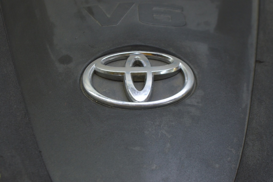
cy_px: 91
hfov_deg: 24.6
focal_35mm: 82
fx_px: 625
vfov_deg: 16.5
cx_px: 136
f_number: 5.6
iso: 400
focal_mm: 55
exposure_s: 1/20
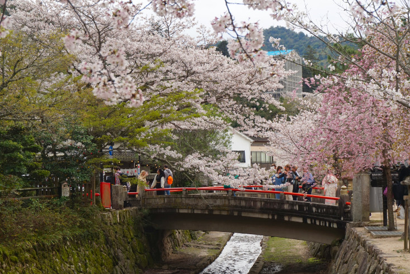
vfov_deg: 18.9
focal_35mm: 72
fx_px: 820
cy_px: 127
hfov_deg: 28.1
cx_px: 196
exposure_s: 1/80
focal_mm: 44
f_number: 7.1
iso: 100
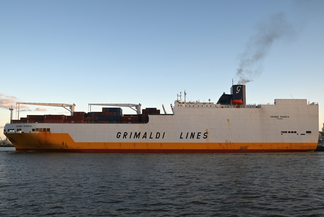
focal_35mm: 34
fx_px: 306
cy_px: 108
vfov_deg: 39.0
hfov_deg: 55.7
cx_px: 162
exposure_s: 1/250
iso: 100
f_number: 5.6
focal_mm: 34
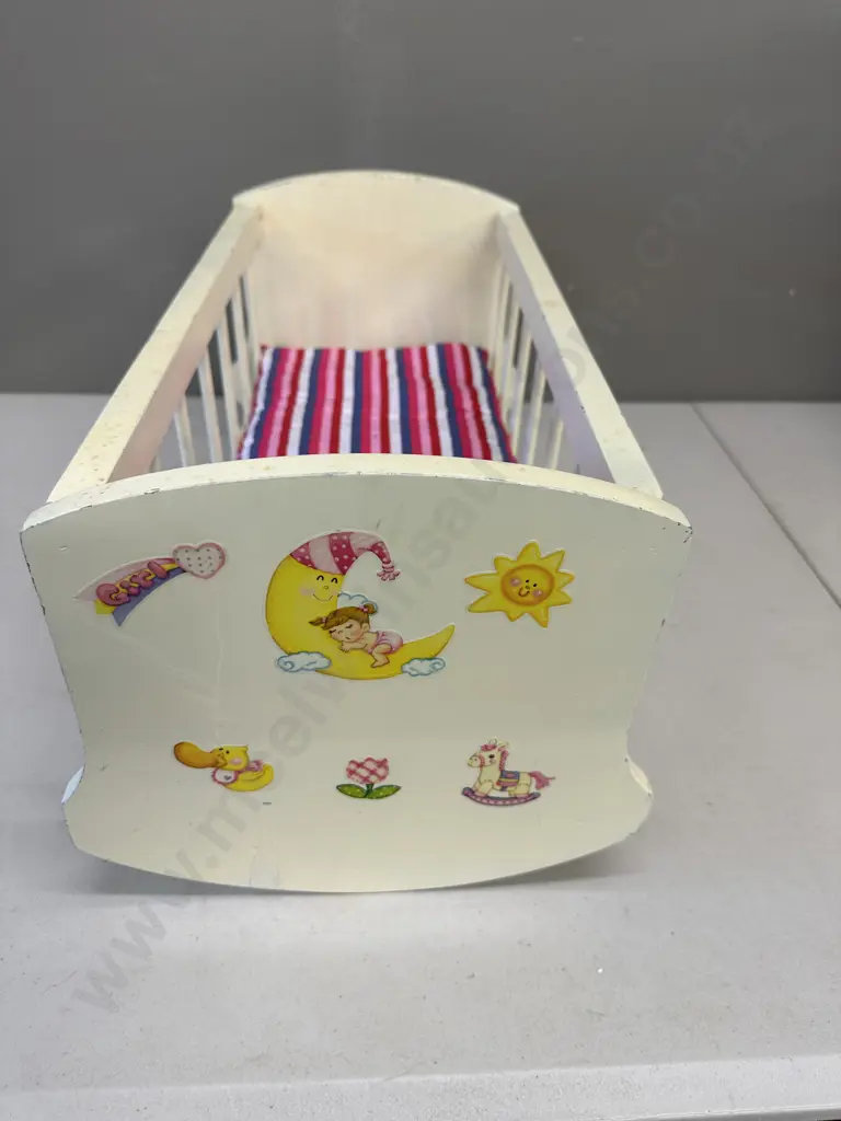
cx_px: 420
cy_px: 560
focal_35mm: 24
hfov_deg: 56.8
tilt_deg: -37.0
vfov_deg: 71.6
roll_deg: -1.2
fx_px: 777
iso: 80
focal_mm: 6.86
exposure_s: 1/100
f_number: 1.78
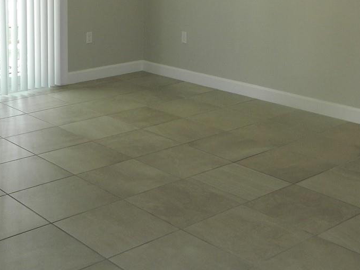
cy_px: -23
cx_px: 130
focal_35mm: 59
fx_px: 613
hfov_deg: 32.5
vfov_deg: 23.4
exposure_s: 1/40
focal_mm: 4.5
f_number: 3.1
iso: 80
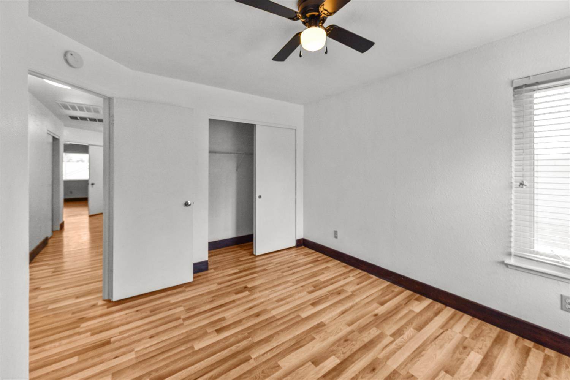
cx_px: 285
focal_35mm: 14
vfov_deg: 81.2
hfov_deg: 104.3
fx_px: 222
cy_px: 190
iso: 400
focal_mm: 14
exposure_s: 1/80
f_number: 4.5
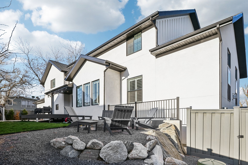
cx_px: 124
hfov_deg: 90.0
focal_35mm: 18
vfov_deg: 67.4
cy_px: 82
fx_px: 124
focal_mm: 18
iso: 200
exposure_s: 1/500
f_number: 8
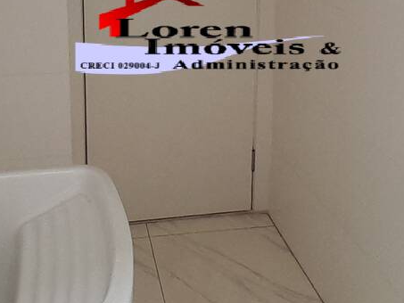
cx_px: 209
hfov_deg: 35.5
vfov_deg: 26.2
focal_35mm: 54
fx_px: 630
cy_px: 31
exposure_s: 1/120
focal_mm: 1.46
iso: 40
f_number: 2.2
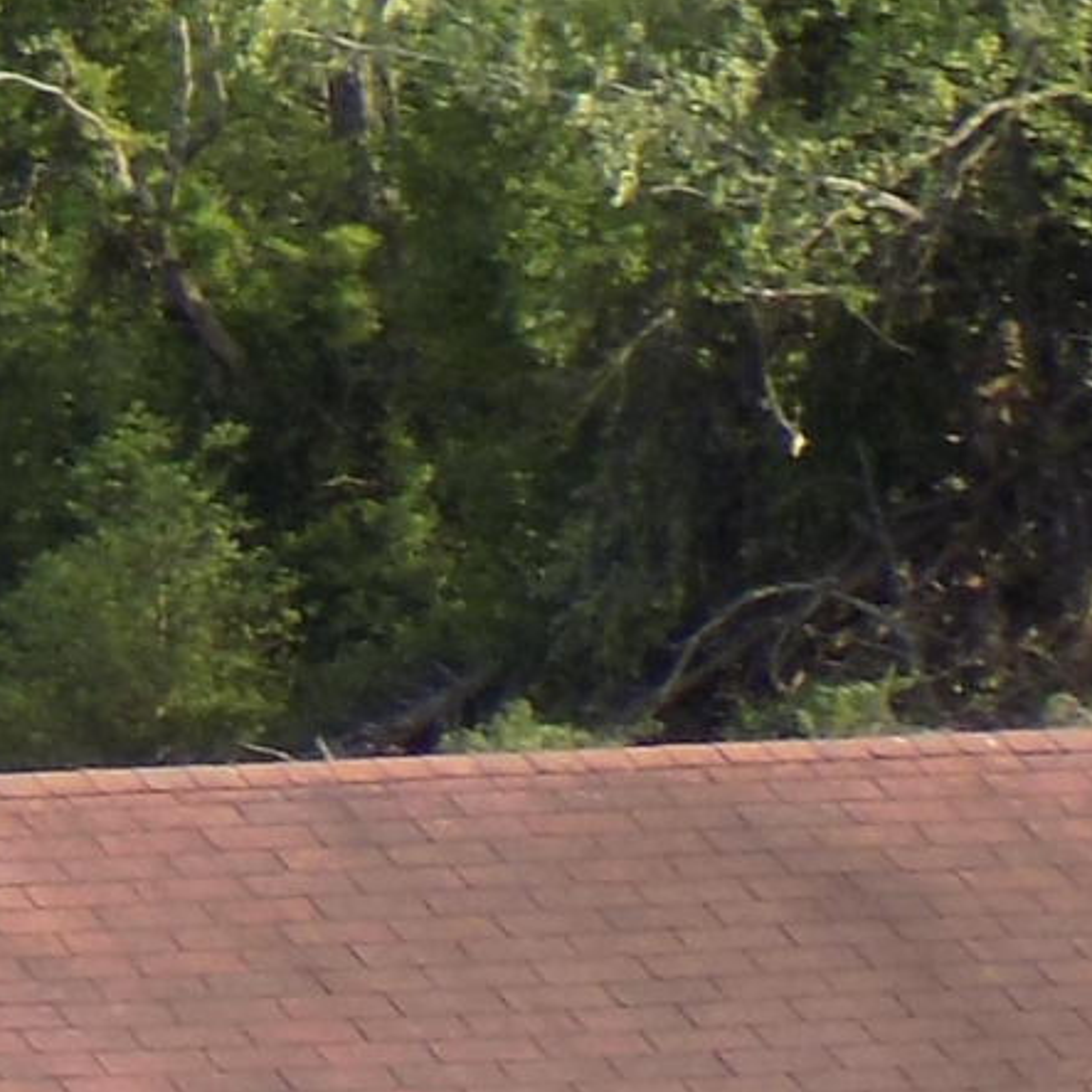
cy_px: 1602
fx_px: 16667
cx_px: -2561
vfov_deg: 3.7
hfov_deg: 3.6
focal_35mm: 467
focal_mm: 13.9
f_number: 4.3
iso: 80
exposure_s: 1/250
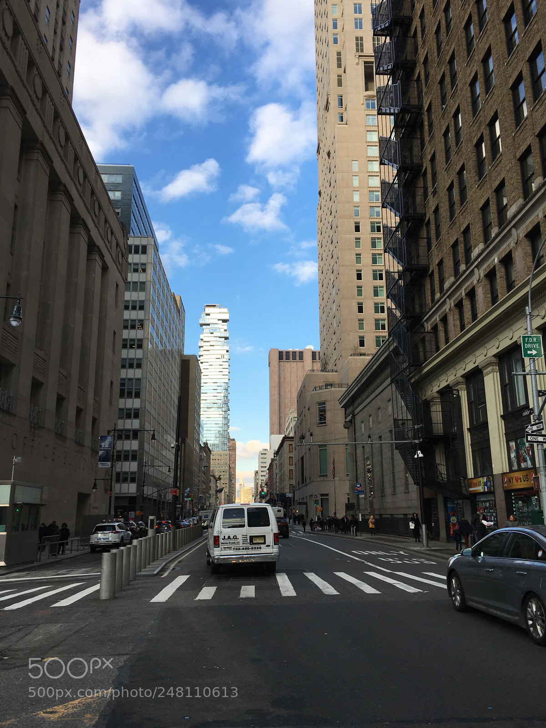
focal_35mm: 29
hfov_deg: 48.2
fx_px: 610
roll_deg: +0.7
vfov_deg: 61.7
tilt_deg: +12.5
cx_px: 273
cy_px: 364
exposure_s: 1/718
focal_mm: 4.15
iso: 25
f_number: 2.2
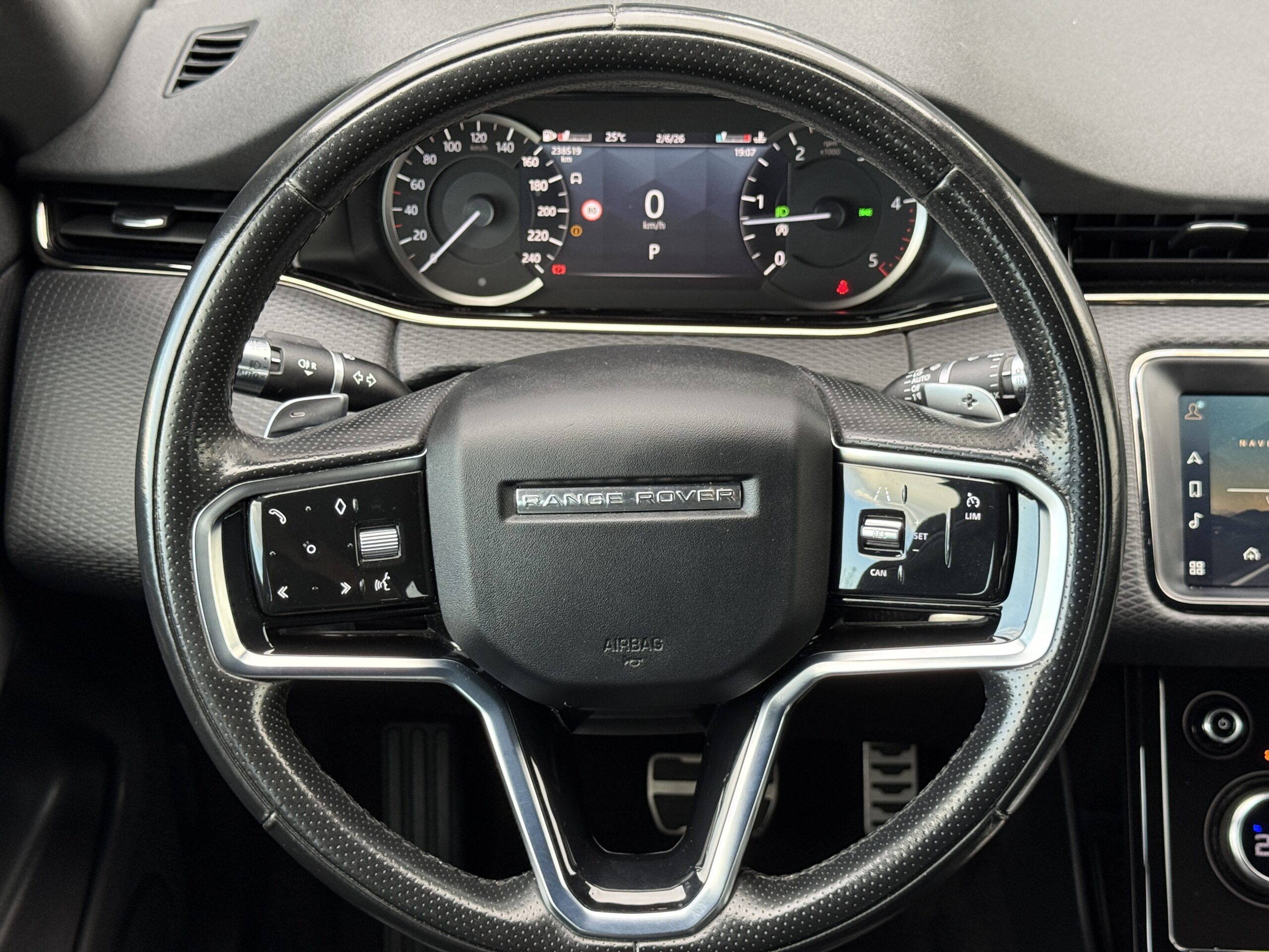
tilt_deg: -31.9
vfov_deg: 30.3
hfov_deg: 39.7
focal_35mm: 48
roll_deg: +0.1
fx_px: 1760
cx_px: 634
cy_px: 476
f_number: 1.78
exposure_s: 1/50
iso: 250
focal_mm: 6.76
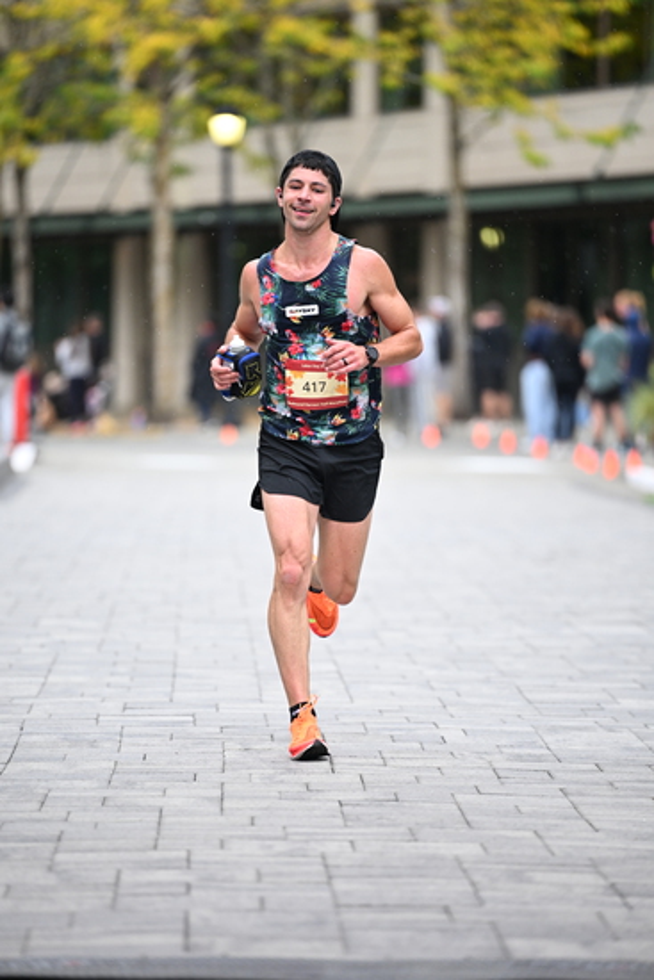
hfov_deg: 6.9
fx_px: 5446
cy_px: 490
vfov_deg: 10.3
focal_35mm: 200
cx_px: 327
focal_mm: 200
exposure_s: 1/1250
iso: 1250
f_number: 2.8
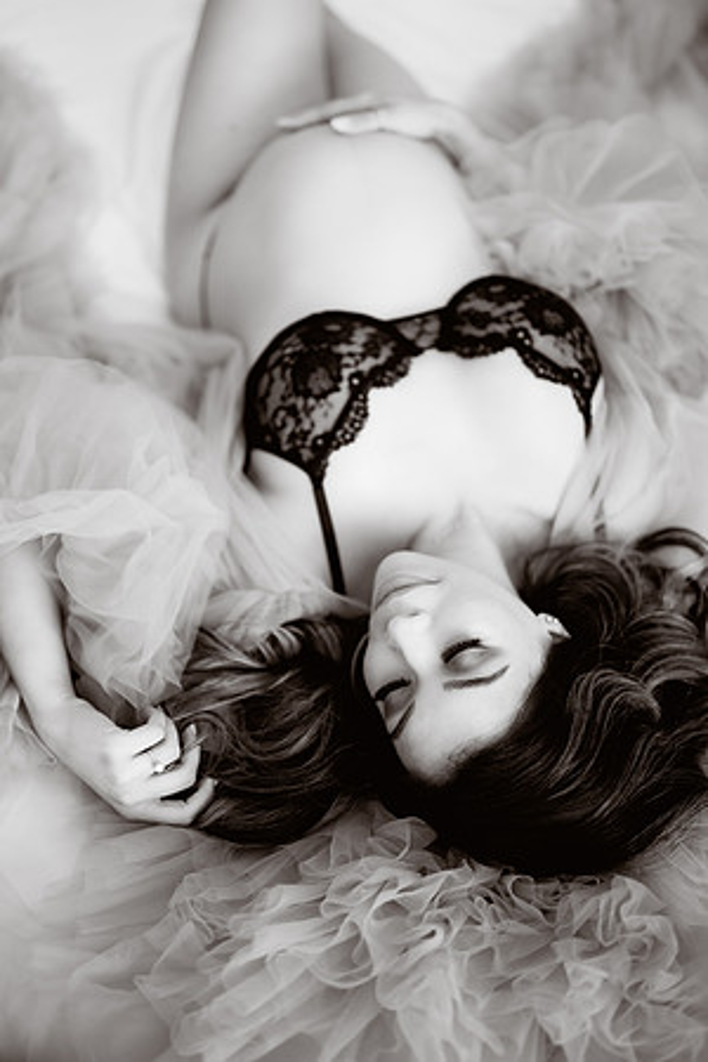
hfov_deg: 37.9
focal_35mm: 35
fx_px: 1032
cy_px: 531
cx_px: 354
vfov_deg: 54.4
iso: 125
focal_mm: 35
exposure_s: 1/125
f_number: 1.4
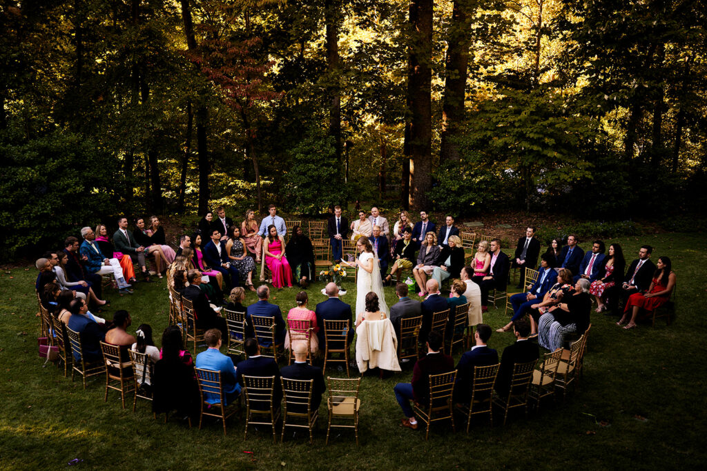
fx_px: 727
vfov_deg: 36.0
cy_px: 236
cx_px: 354
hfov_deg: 51.9
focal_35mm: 37
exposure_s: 1/250
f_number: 2.2
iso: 160
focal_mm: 37
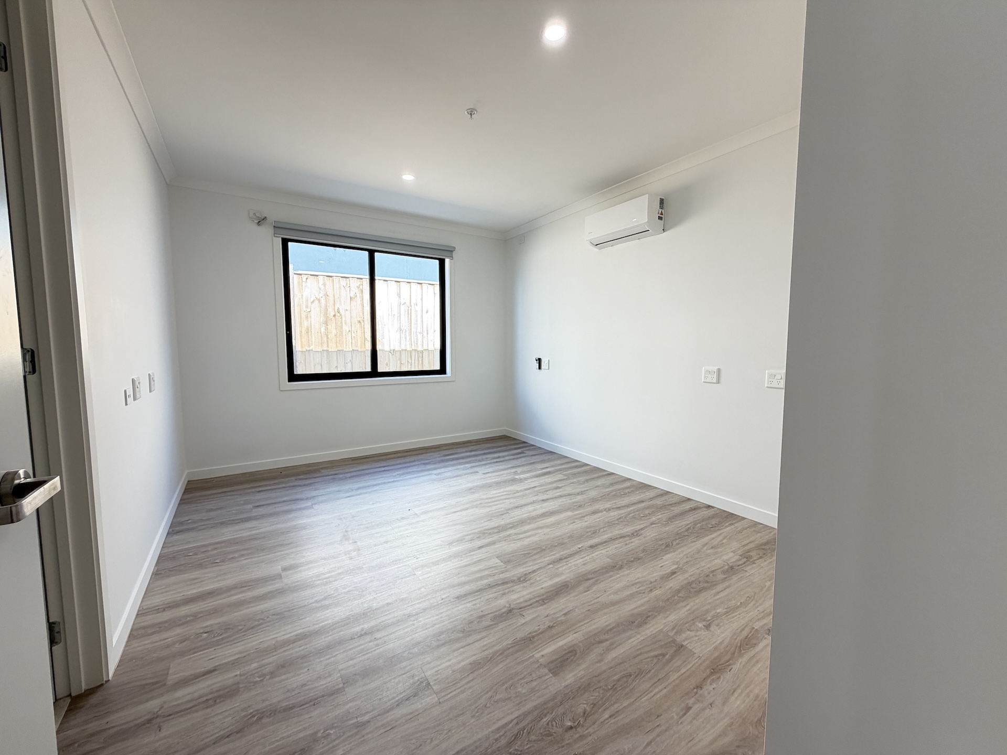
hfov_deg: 102.1
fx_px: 407
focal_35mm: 14
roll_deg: +0.3
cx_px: 504
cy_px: 378
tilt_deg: -4.8
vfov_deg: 85.7
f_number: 2.2
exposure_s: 1/100
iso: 125
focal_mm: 2.22
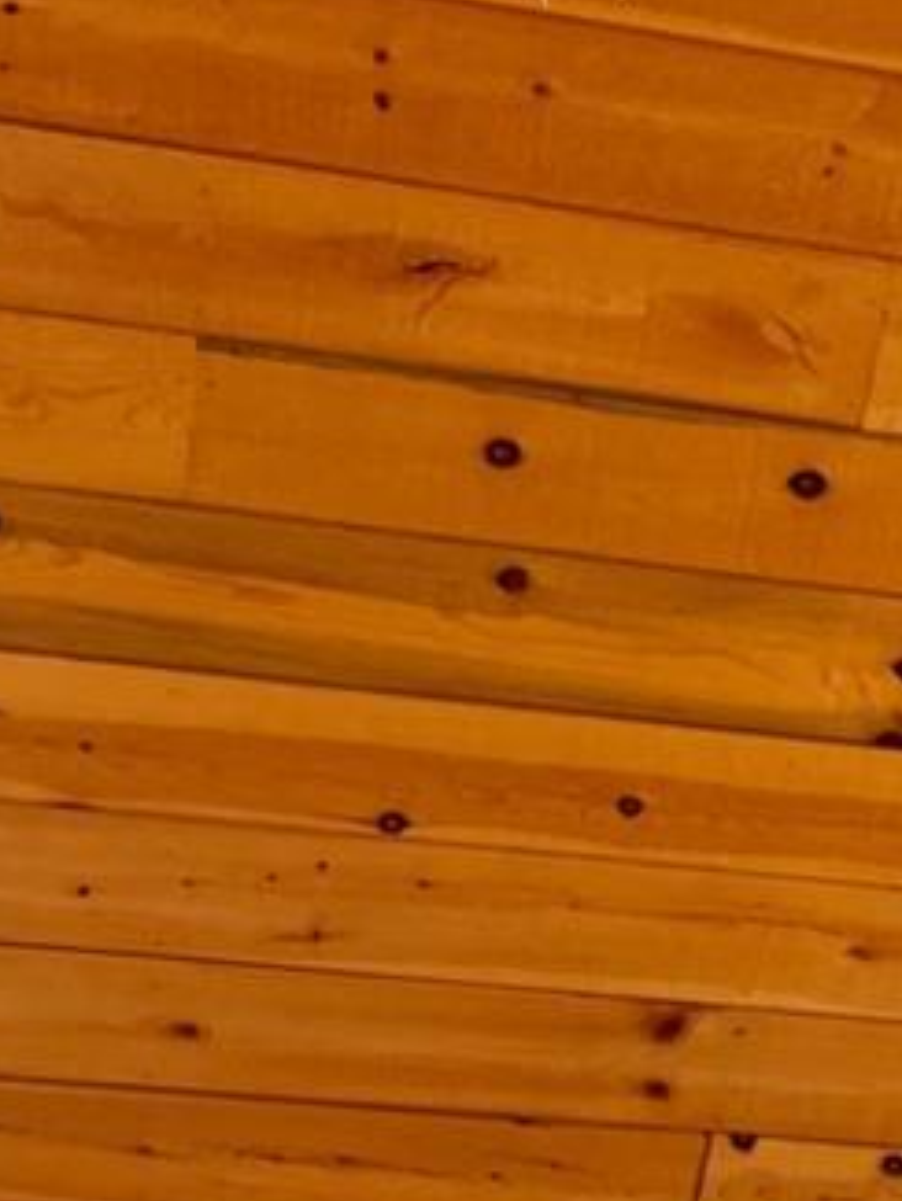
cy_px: 2313
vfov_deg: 14.1
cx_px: 1270
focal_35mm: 120
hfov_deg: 11.9
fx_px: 4166
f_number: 1.5
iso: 80
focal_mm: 5.7
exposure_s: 1/60
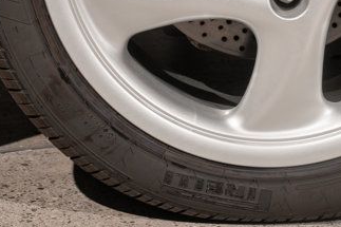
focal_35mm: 165
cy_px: -69
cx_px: 246
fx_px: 1562
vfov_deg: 8.2
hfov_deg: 12.4
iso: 250
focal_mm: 52
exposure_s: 1/60
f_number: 7.1
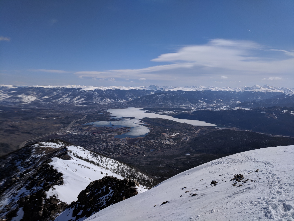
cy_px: 110
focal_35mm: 26
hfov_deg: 67.3
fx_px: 221
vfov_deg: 53.1
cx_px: 147
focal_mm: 4.67
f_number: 2
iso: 53
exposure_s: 1/4902
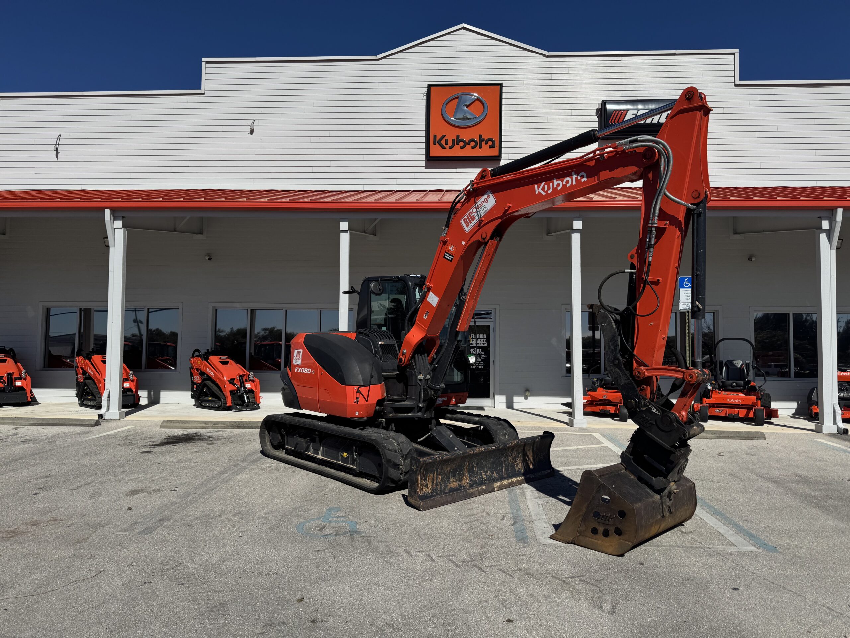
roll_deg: -1.4
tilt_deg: +3.2
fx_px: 589
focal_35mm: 24
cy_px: 319
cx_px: 425
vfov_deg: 56.8
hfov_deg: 71.6
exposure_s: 1/10417
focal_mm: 6.76
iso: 80
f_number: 1.78
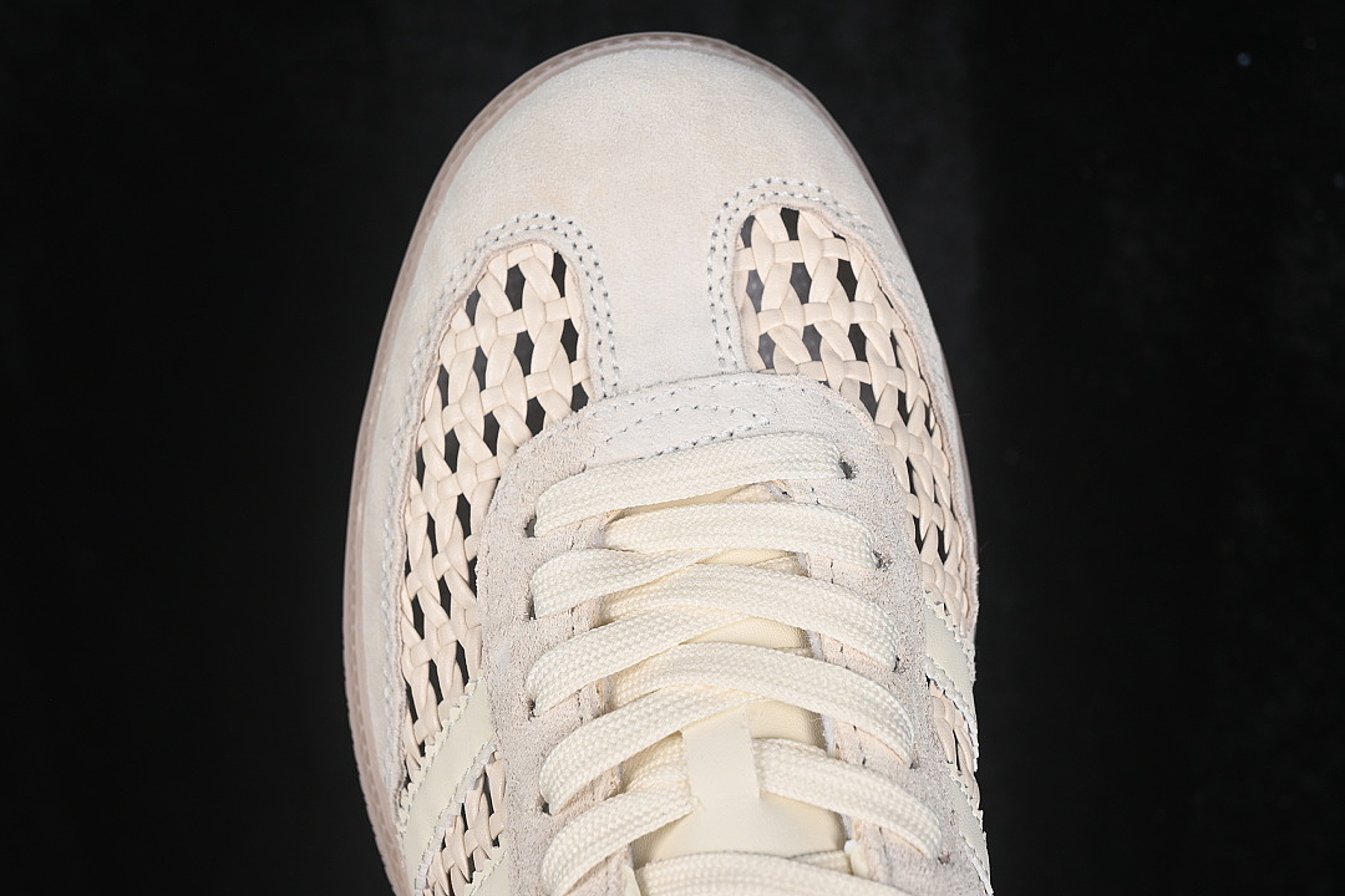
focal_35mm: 75
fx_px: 2802
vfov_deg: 18.2
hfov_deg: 27.0
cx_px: 672
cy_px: 448
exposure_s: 1/80
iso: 160
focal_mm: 50
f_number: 7.1
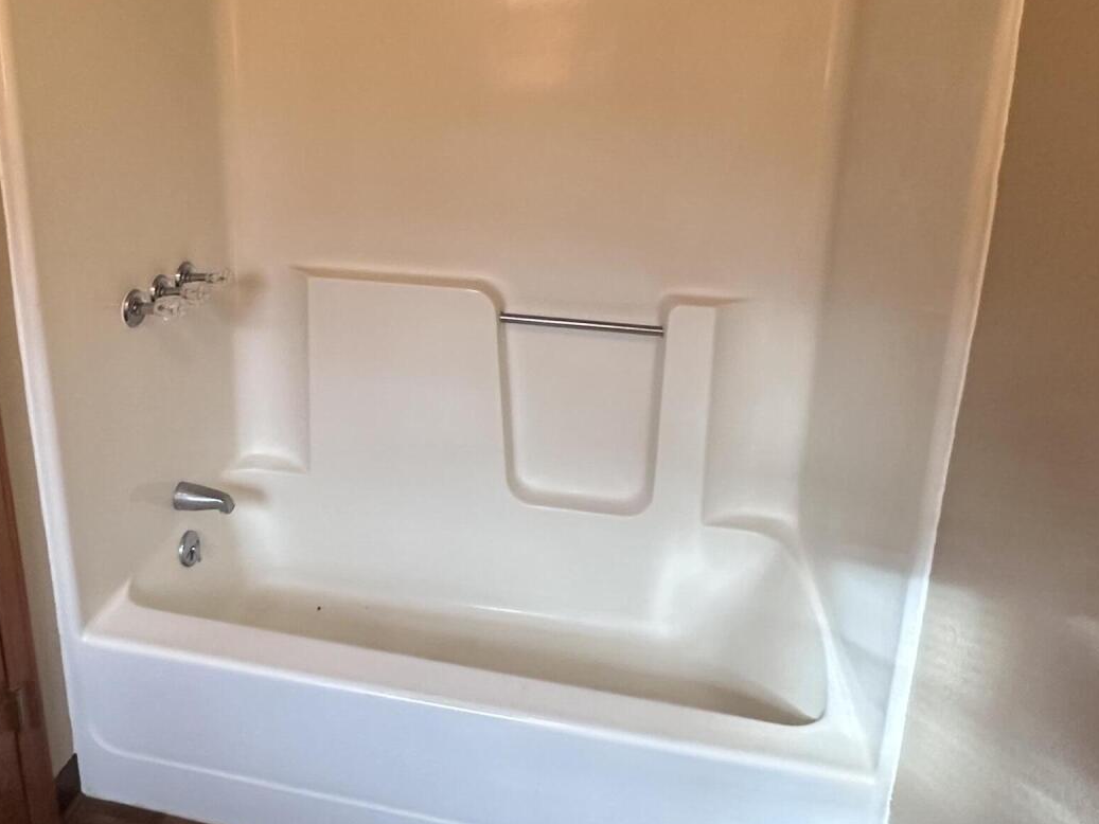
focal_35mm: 27
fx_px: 857
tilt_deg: -11.7
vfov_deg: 49.5
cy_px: 215
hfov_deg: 64.7
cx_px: 440
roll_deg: -0.4
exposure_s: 1/60
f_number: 2.2
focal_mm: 2.22
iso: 400
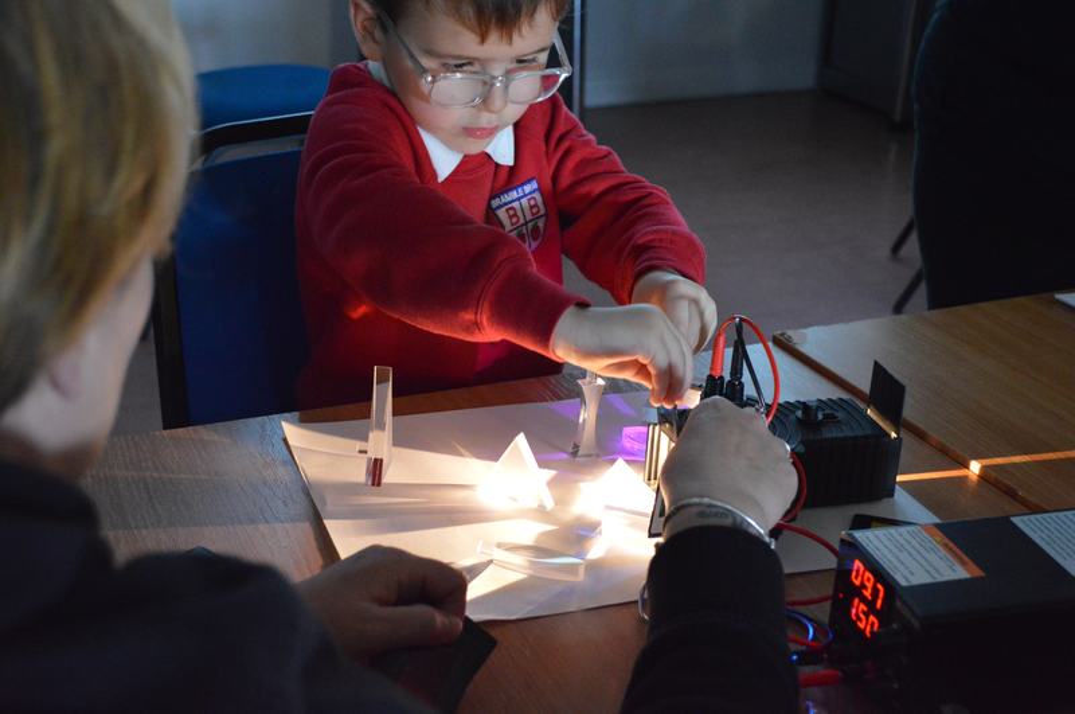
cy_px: 357
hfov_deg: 38.9
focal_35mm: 51
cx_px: 538
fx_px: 1521
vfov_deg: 26.4
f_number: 5
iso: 3200
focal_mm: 34
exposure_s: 1/15
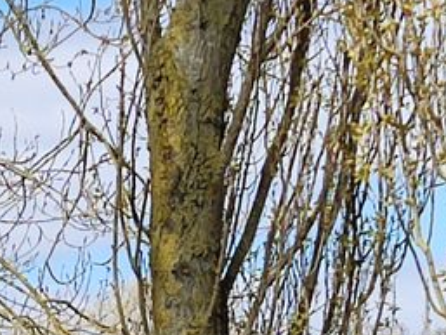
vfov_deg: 6.2
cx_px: 28
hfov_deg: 8.3
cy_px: 555
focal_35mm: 238
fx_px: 3068
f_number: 1.79
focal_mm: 4.71
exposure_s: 1/958
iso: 50
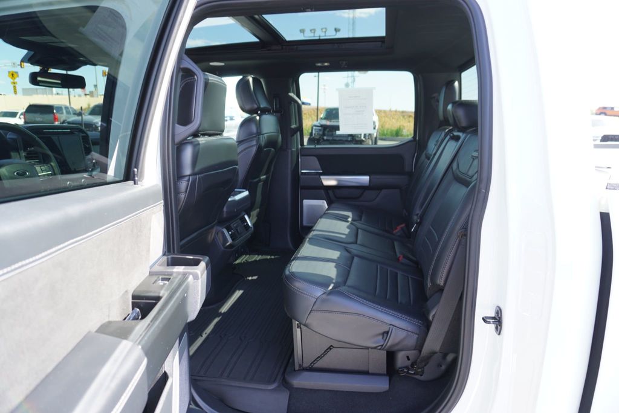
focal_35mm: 24
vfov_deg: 53.2
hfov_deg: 73.7
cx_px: 310
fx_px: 413
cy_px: 206
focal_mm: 16
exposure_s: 1/60
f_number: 4
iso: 100
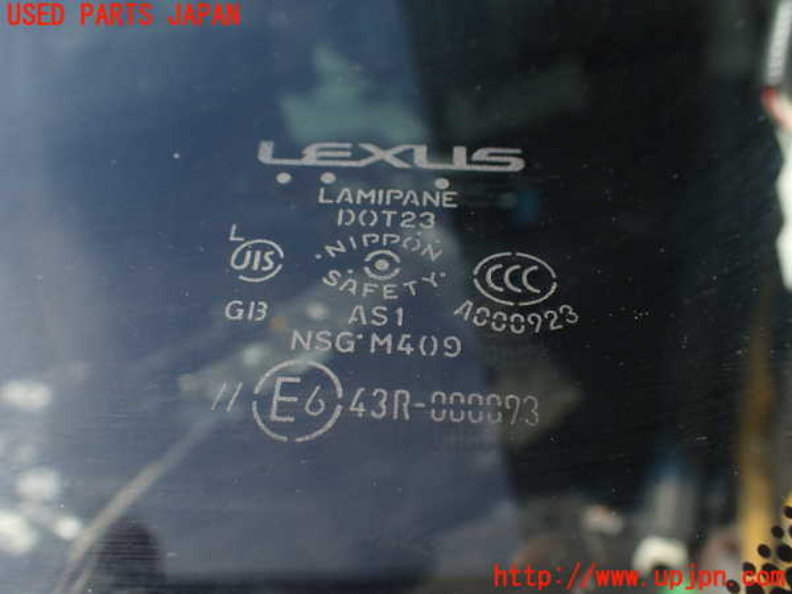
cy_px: 297
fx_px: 686
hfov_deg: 60.0
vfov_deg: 46.8
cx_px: 396
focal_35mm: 30
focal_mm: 5.4
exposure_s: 1/640
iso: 100
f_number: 3.2
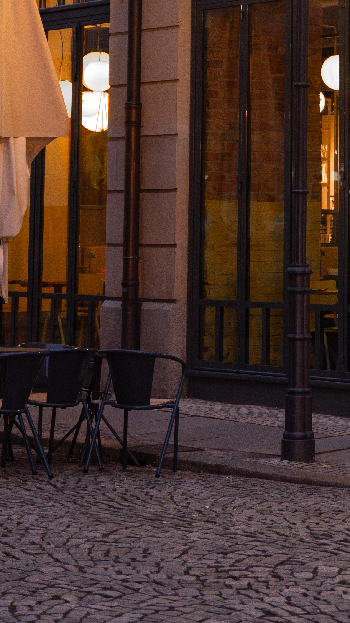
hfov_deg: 10.2
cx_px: 324
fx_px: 1951
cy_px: 59
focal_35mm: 118
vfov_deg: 17.8
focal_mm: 41.1
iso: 2000
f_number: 2.8
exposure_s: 1/125
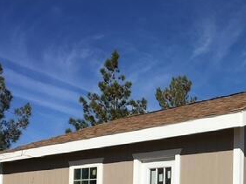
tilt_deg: +3.1
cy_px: 198
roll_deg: -1.6
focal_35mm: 66
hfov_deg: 28.2
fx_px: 469
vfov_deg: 21.2
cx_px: 223
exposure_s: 1/4808
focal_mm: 4.15
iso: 25
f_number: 2.2
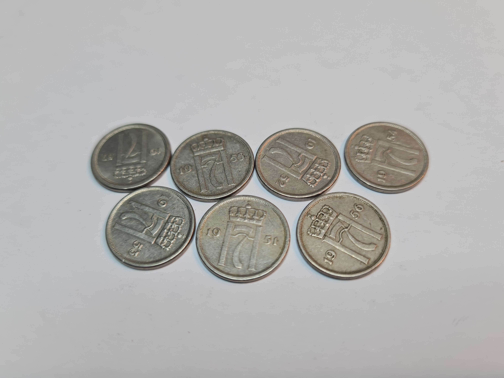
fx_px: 379
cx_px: 252
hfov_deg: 67.3
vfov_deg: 53.1
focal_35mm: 26
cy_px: 189
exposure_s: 1/101
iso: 50
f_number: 1.8
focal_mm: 5.4
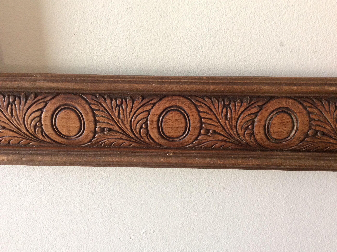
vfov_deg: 44.1
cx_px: 168
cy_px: 126
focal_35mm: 32
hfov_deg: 56.9
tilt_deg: -23.7
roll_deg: +2.7
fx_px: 311
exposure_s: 1/25
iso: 125
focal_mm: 3.3
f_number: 2.4
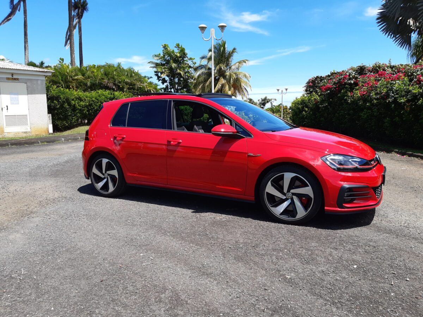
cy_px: 158
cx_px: 212
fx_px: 318
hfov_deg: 67.3
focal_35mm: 26
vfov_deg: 53.1
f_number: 1.7
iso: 40
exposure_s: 1/1152
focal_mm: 3.92
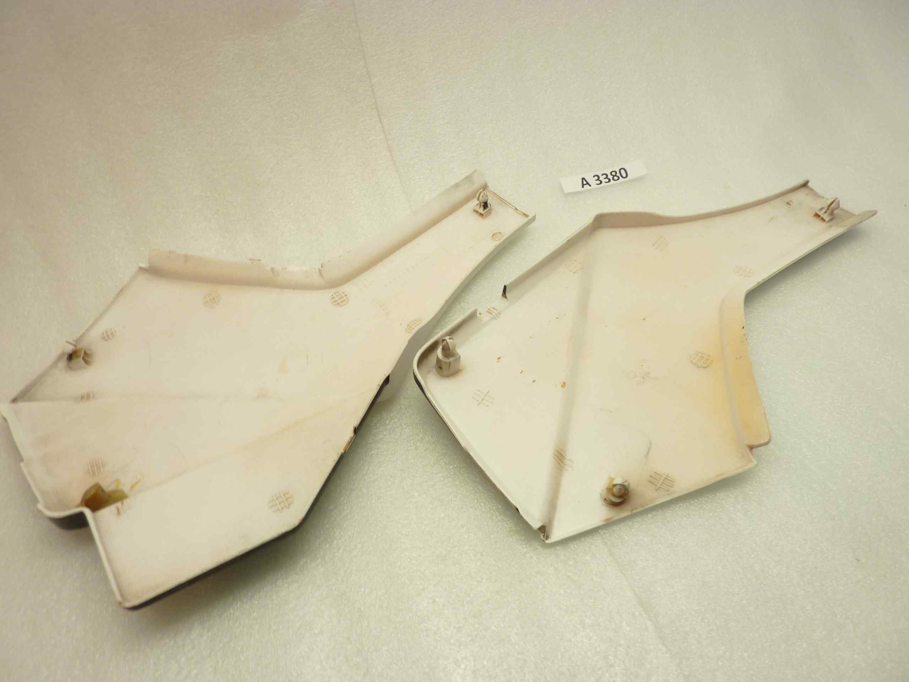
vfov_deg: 54.9
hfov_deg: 69.4
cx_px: 454
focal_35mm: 25
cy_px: 341
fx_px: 656
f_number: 3.3
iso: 80
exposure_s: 1/25
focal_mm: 4.1
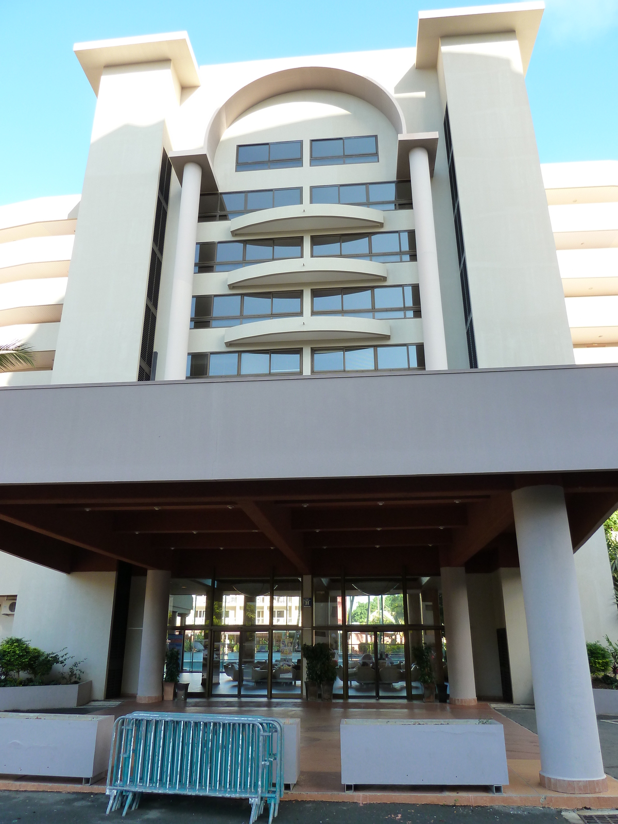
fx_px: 595
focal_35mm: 25
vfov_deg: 69.4
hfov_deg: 54.9
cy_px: 412
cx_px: 309
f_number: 3.5
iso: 125
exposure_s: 1/100
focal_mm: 4.1
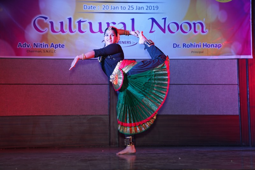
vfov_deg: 19.4
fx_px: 496
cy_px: 85
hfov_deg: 28.8
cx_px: 128
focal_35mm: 70
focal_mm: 70
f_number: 2.8
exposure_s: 1/125
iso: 400
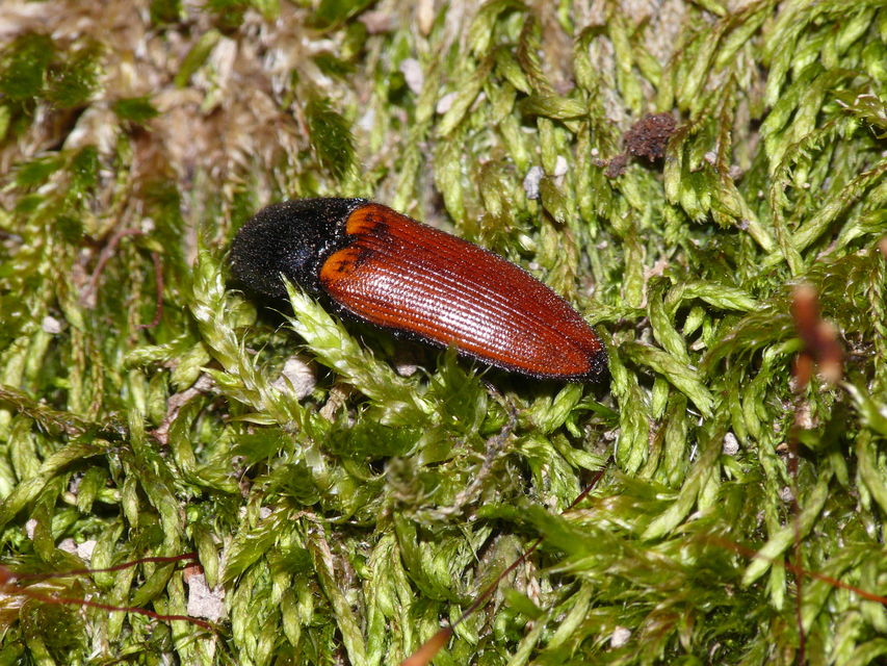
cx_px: 444
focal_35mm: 359
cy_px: 333
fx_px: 9200
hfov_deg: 5.5
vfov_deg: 4.1
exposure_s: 1/250
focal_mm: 75.9
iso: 200
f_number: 11
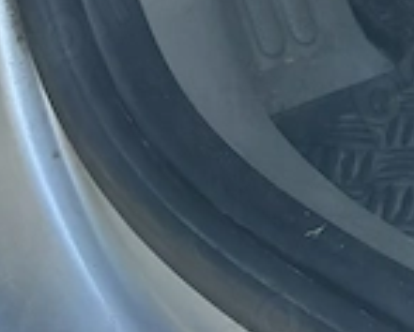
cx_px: 701
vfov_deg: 8.5
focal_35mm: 138
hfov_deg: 12.9
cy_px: -788
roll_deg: +0.2
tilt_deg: +2.5
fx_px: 1693
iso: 50
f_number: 1.6
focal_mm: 5.96
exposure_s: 1/584
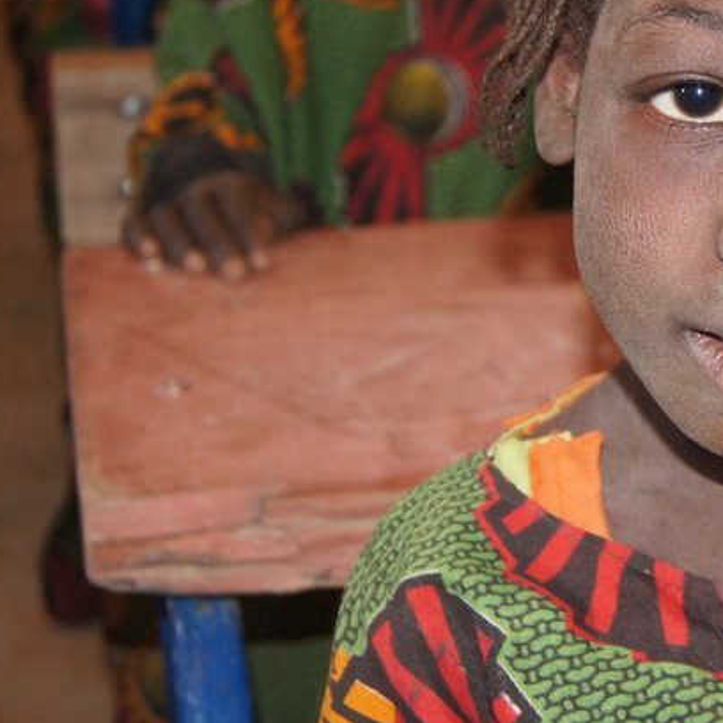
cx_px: 797
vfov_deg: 18.1
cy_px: 251
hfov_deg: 17.5
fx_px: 2268
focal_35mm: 96
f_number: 4.5
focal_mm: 30
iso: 500
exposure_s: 1/60
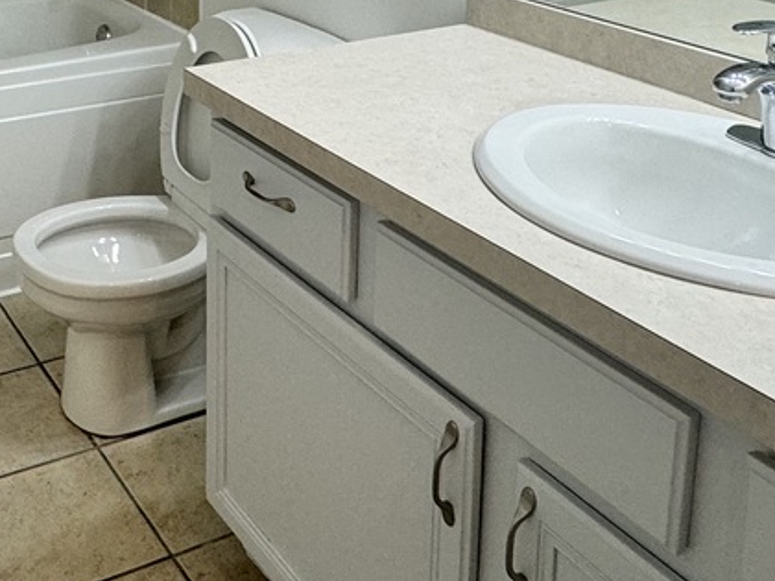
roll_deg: +0.2
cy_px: -59
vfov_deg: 27.6
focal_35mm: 48
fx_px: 1075
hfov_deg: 37.8
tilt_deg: -10.4
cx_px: 125
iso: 125
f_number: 2.2
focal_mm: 2.22
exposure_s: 1/120
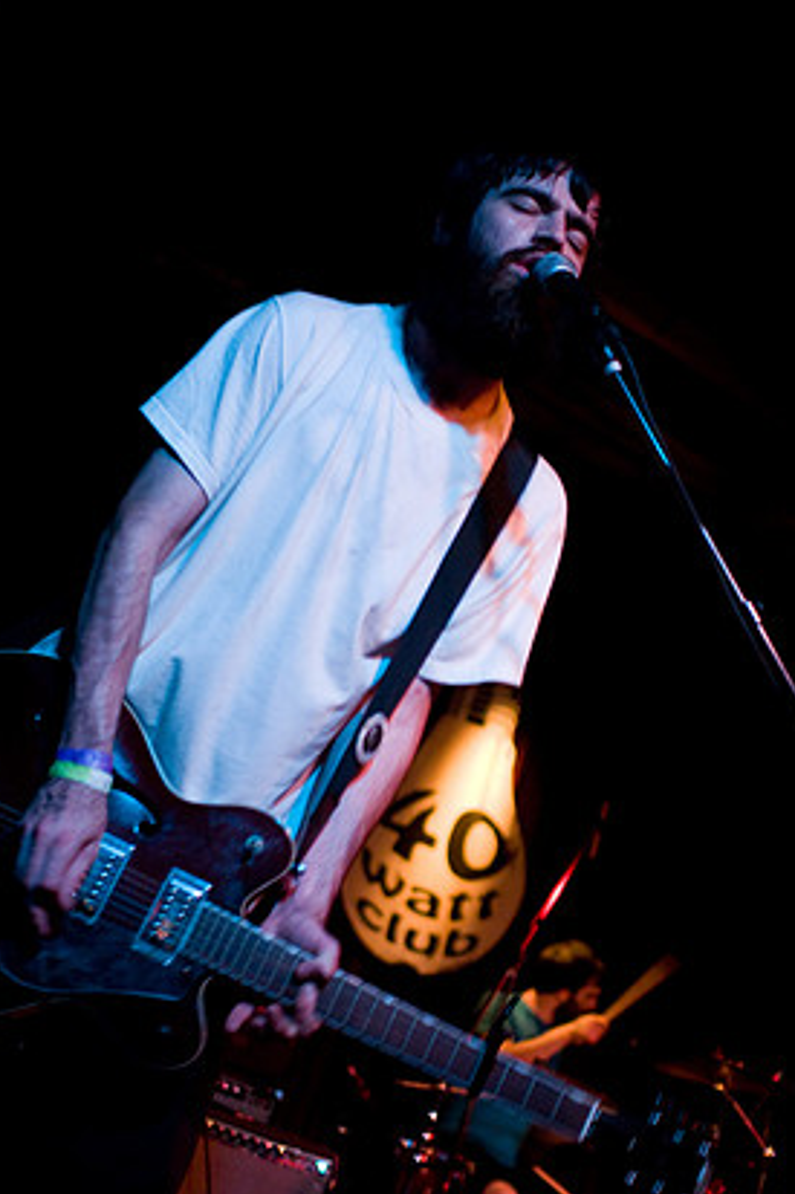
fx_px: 1624
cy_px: 619
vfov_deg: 40.4
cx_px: 386
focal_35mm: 49
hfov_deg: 27.5
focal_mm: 30
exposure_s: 1/60
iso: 1000
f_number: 1.4
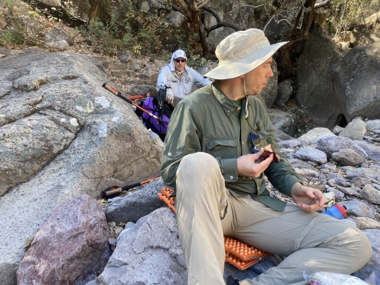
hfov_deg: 67.3
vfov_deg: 53.1
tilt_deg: -8.3
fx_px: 285
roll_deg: -0.5
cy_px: 142
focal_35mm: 26
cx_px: 190
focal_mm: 4.25
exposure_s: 1/122
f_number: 1.8
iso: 32
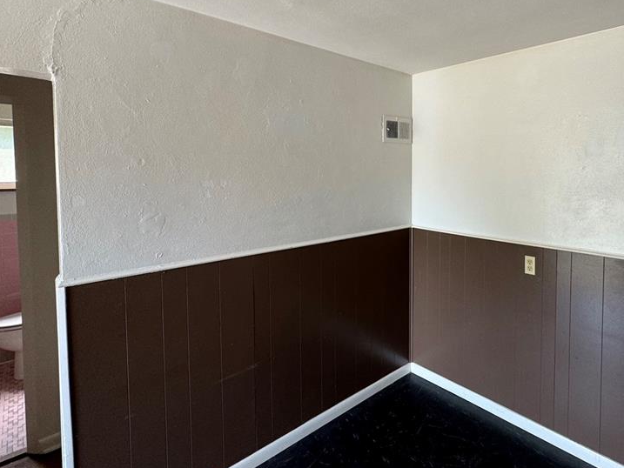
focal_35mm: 20
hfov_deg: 77.5
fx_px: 361
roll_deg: -0.3
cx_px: 443
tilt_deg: -3.6
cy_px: 184
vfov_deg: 65.3
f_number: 2.2
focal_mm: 2.22
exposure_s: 1/99
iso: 100
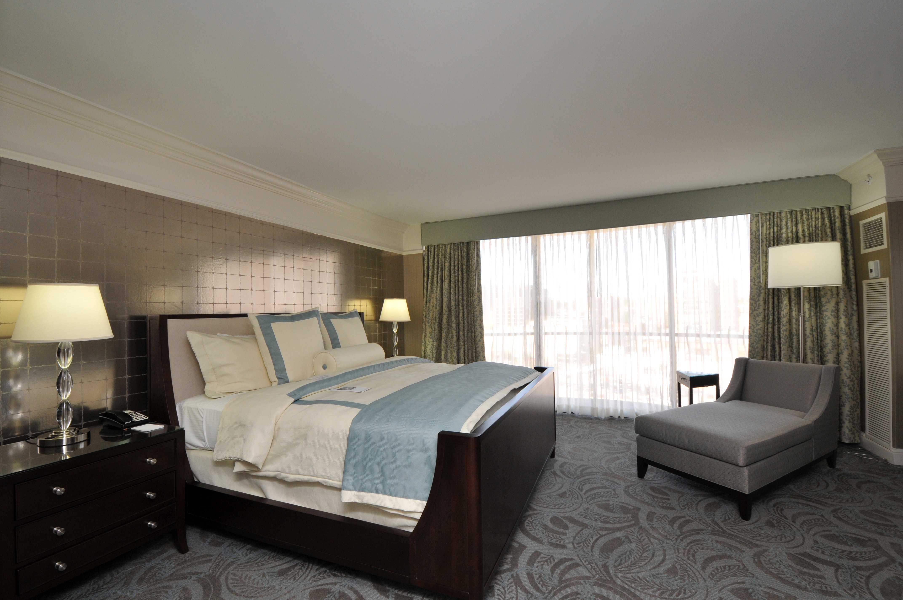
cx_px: 452
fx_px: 376
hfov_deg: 100.5
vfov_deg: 77.2
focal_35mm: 15
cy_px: 300
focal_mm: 10
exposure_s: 1/30
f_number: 8
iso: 400
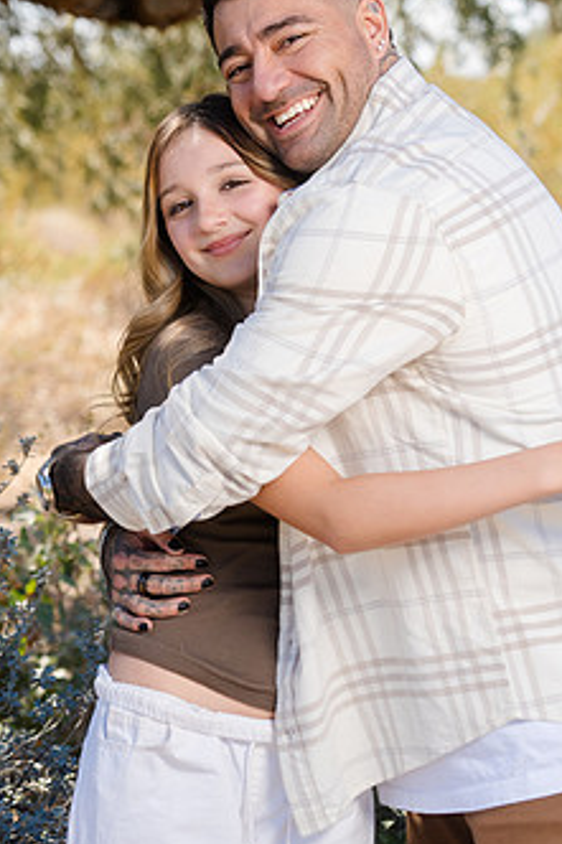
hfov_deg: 10.3
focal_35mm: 133
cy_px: 353
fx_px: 3117
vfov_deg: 15.4
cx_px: 298
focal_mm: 98
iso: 125
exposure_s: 1/250
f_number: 5.6
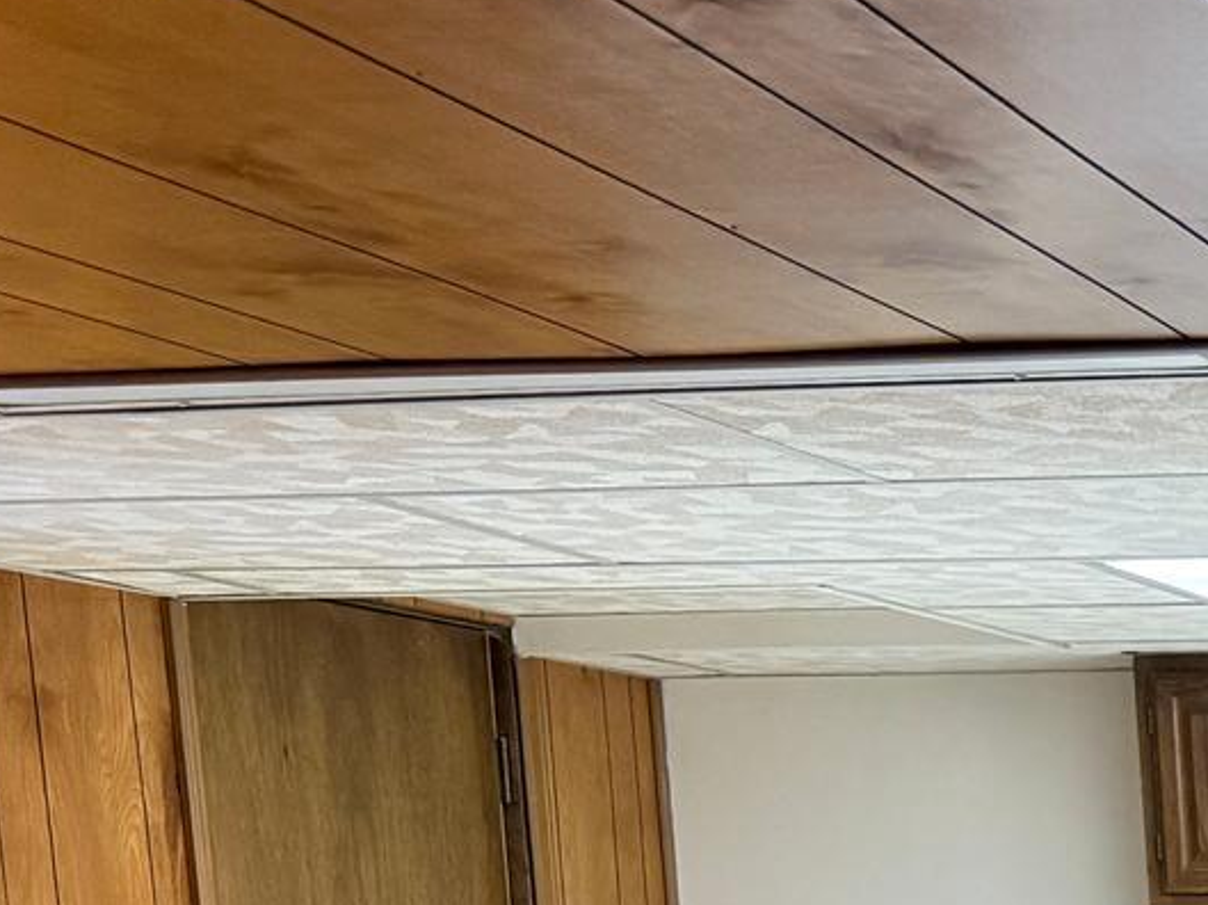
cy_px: 1465
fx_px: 3243
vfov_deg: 14.5
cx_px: 2016
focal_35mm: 93
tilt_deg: -8.1
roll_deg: +1.6
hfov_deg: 17.9
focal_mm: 6.76
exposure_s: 1/60
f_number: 1.78
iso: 400
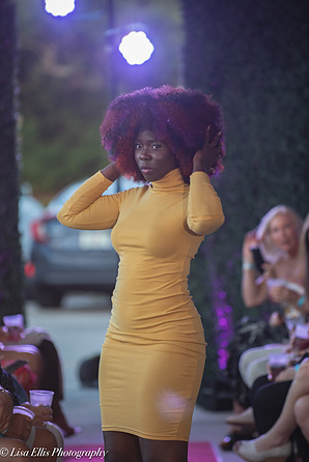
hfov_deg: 5.7
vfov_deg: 8.5
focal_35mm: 242
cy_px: 230
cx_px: 154
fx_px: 3111
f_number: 4
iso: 400
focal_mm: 200
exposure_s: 1/250
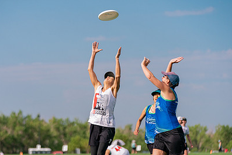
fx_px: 1102
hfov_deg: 12.0
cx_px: 108
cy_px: 101
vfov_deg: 8.0
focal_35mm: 171
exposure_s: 1/10000
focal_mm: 117
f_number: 2.8
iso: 500
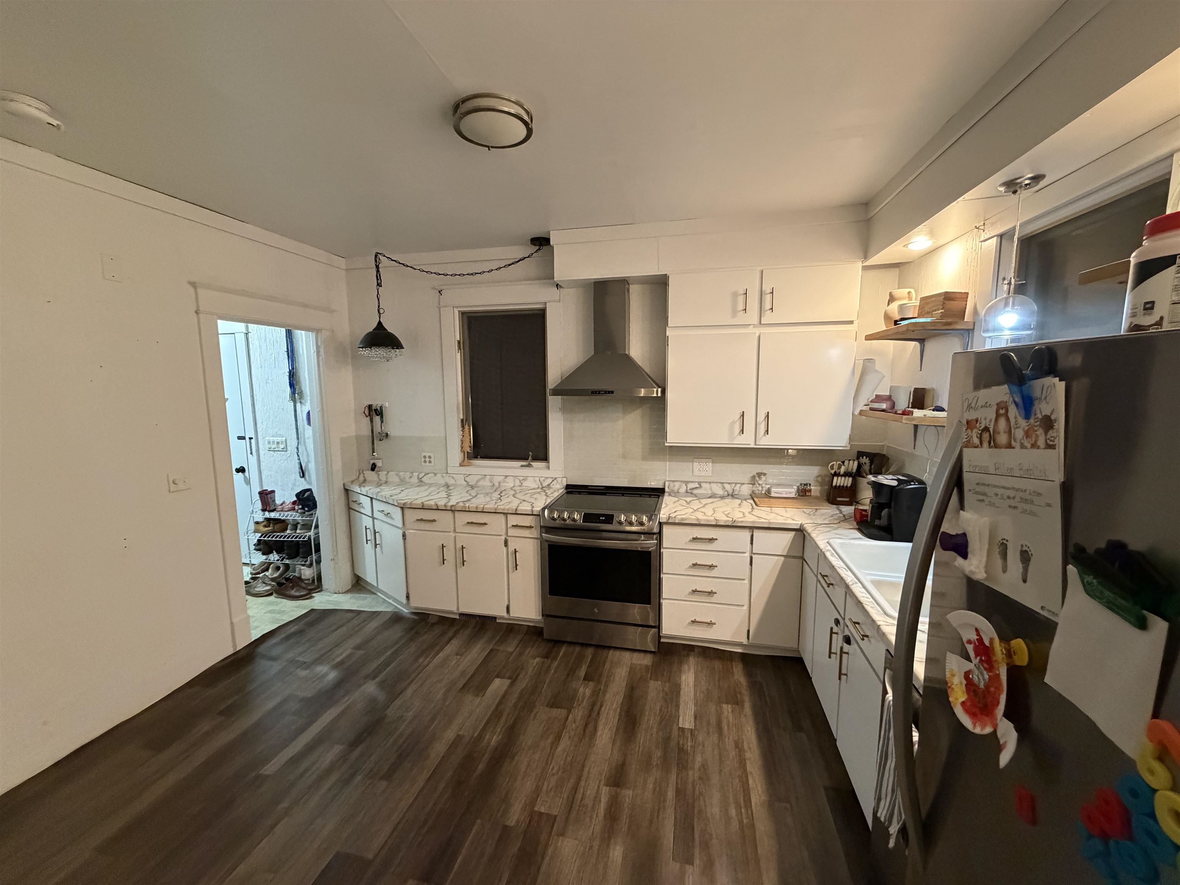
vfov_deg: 85.7
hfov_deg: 102.1
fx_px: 477
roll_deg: +0.3
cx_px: 590
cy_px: 442
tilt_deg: -8.6
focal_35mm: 14
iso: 640
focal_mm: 2.22
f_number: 2.2
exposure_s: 1/60
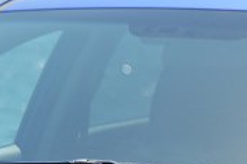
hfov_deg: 1.9
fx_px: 7491
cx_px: 216
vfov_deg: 1.3
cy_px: 256
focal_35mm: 1093
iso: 200
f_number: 6
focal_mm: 125
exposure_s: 1/500
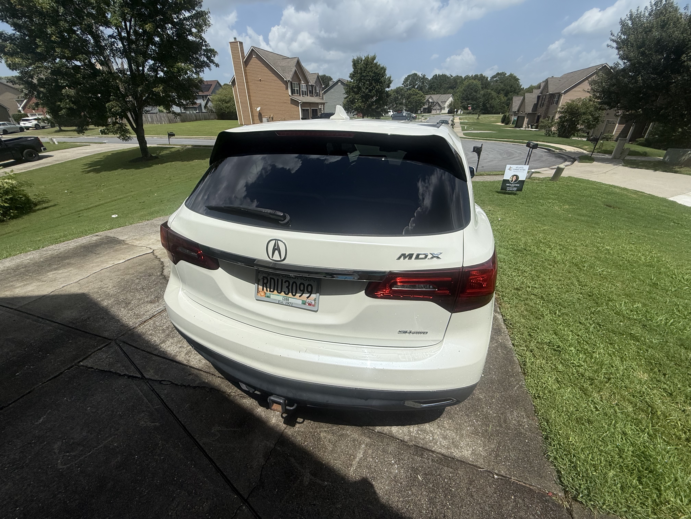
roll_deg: +0.9
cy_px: 260
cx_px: 346
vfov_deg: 85.7
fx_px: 279
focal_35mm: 14
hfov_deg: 102.1
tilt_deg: -28.1
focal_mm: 2.22
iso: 50
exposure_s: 1/6173
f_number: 2.2
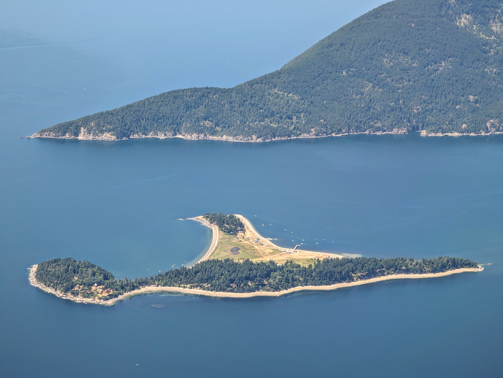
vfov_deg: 14.0
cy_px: 189
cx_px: 252
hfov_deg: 18.5
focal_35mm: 106
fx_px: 1542
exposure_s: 1/216
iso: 59
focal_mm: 19
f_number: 3.5
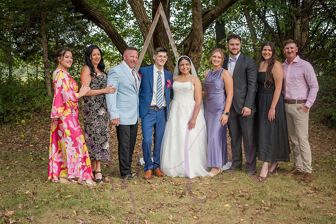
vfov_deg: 25.5
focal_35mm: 53
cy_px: 113
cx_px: 164
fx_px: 495
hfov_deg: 37.5
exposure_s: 1/250
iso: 800
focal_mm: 50
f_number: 7.1
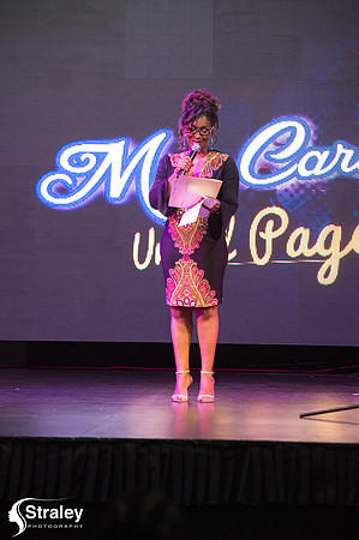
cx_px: 180
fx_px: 2099
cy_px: 270
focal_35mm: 140
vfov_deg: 14.7
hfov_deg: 9.8
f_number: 5
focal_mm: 140
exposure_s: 1/160
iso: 3200
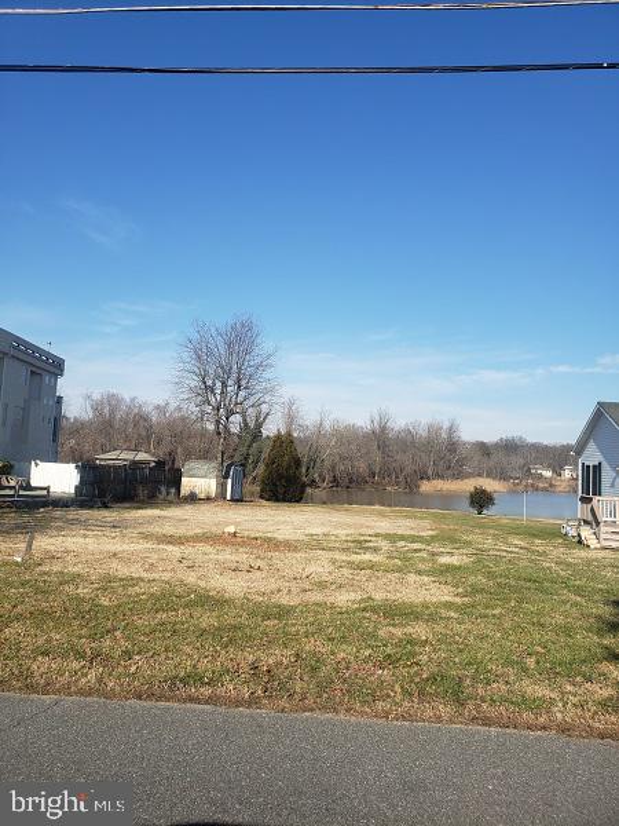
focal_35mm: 26
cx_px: 310
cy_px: 413
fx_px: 620
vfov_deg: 67.3
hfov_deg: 53.1
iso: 50
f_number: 2.4
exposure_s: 1/1391
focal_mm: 4.3
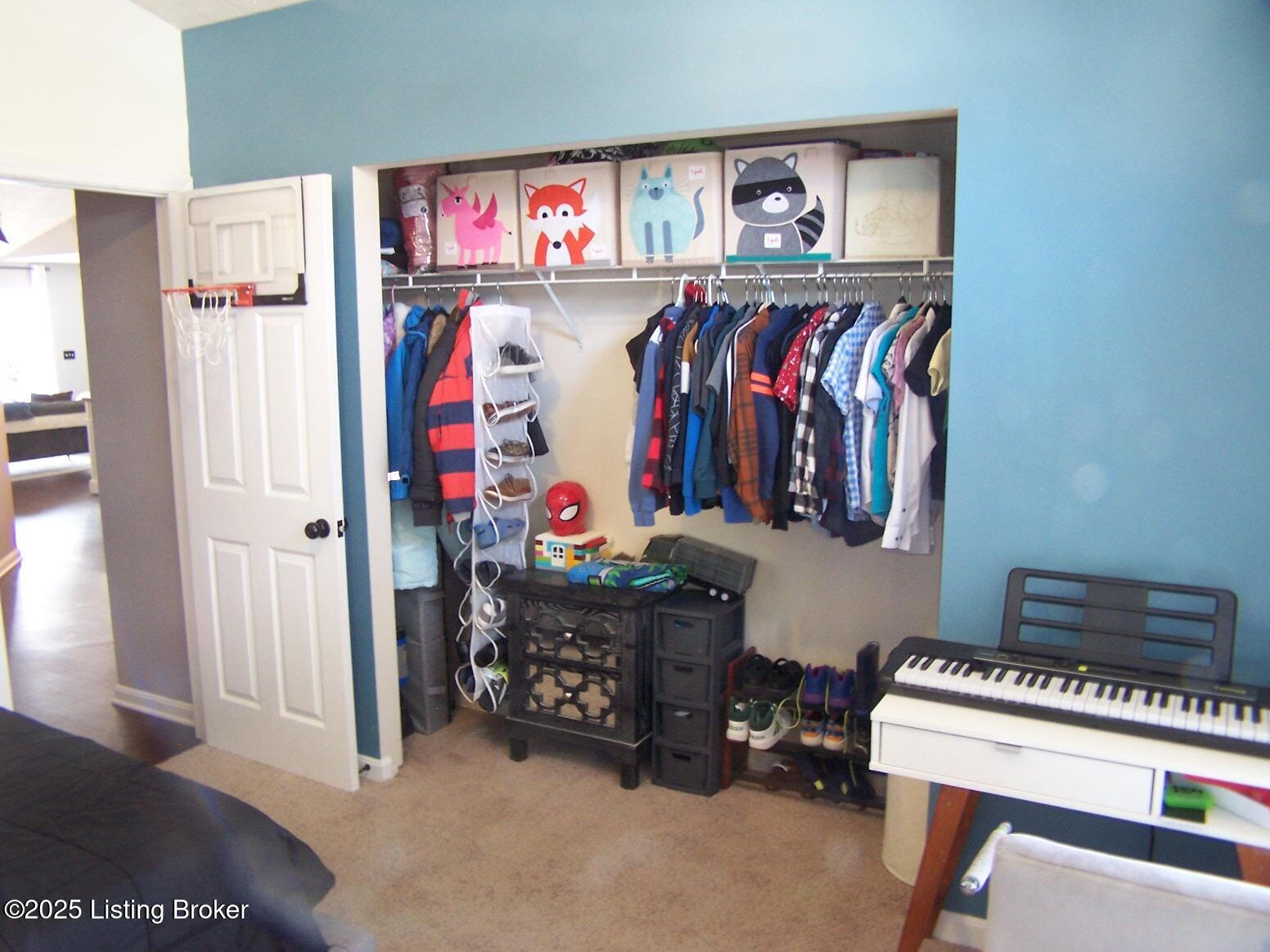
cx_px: 635
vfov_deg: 37.7
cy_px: 476
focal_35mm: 38
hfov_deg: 49.0
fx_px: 1394
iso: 140
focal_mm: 6.3
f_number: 2.8
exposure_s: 1/6
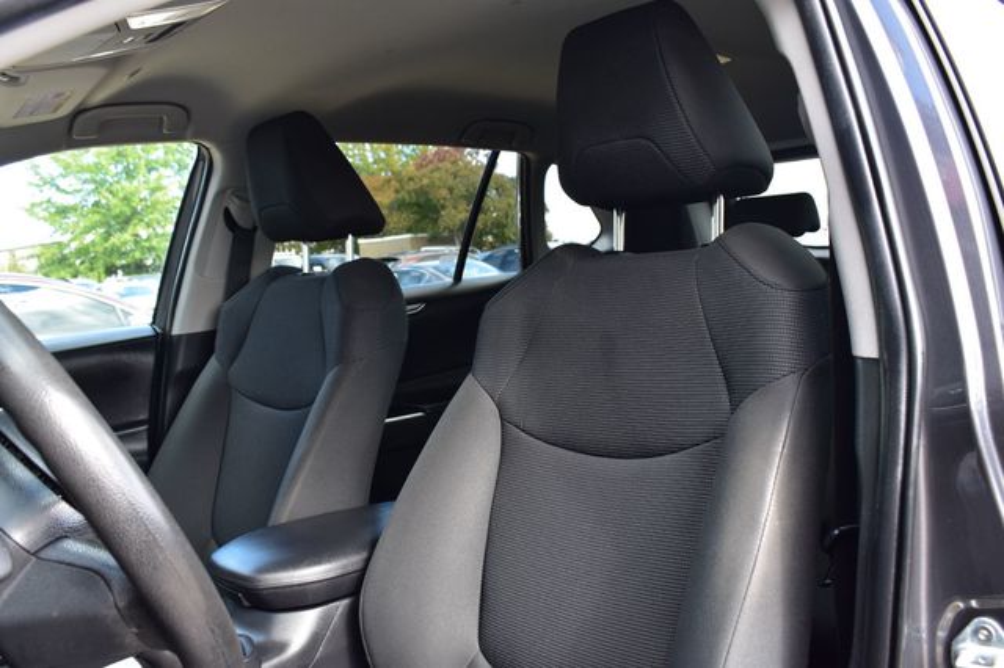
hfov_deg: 59.5
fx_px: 878
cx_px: 502
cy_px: 334
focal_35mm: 32
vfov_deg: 41.7
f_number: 8
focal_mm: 21
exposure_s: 1/50
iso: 400
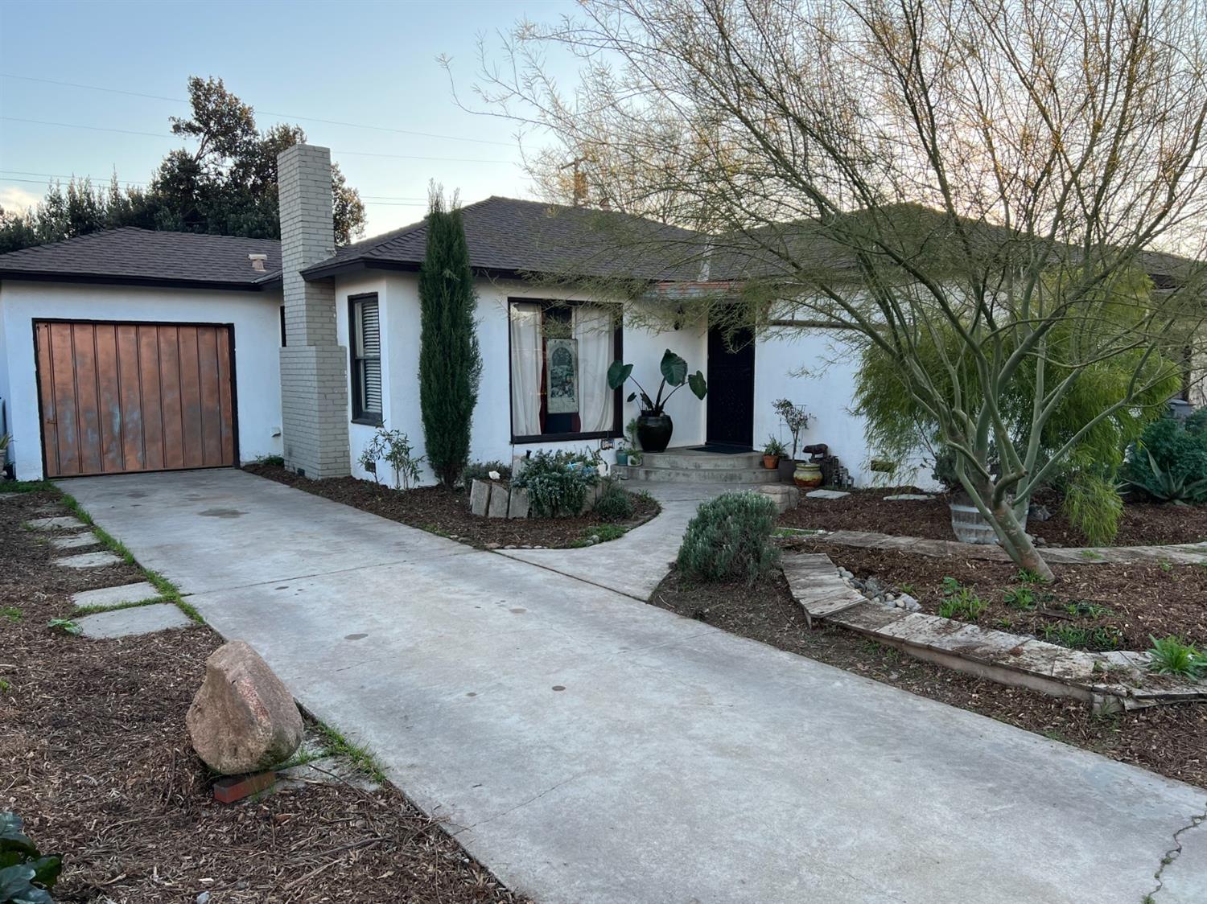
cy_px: 452
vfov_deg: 53.0
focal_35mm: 26
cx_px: 604
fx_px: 906
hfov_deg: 67.3
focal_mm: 5.7
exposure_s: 1/411
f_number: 1.5
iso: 50
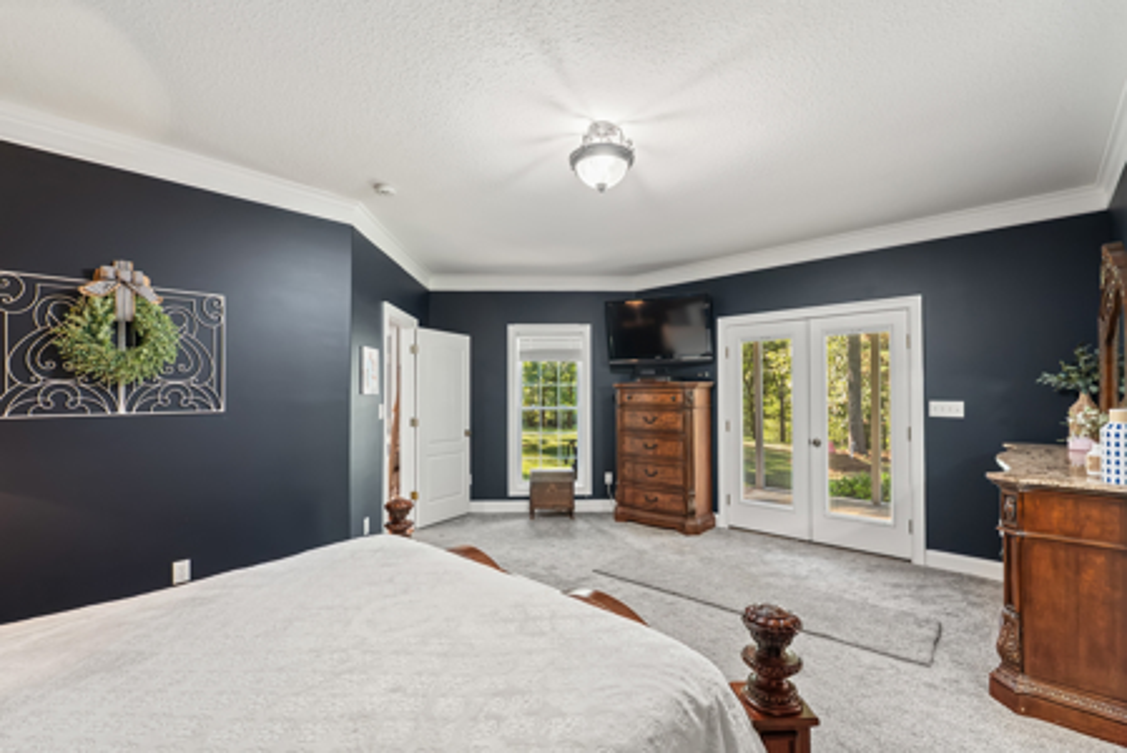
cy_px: 376
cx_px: 564
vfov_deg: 73.8
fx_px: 501
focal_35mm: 16
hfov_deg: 96.7
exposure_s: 1/30
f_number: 5.6
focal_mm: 16
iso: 10000
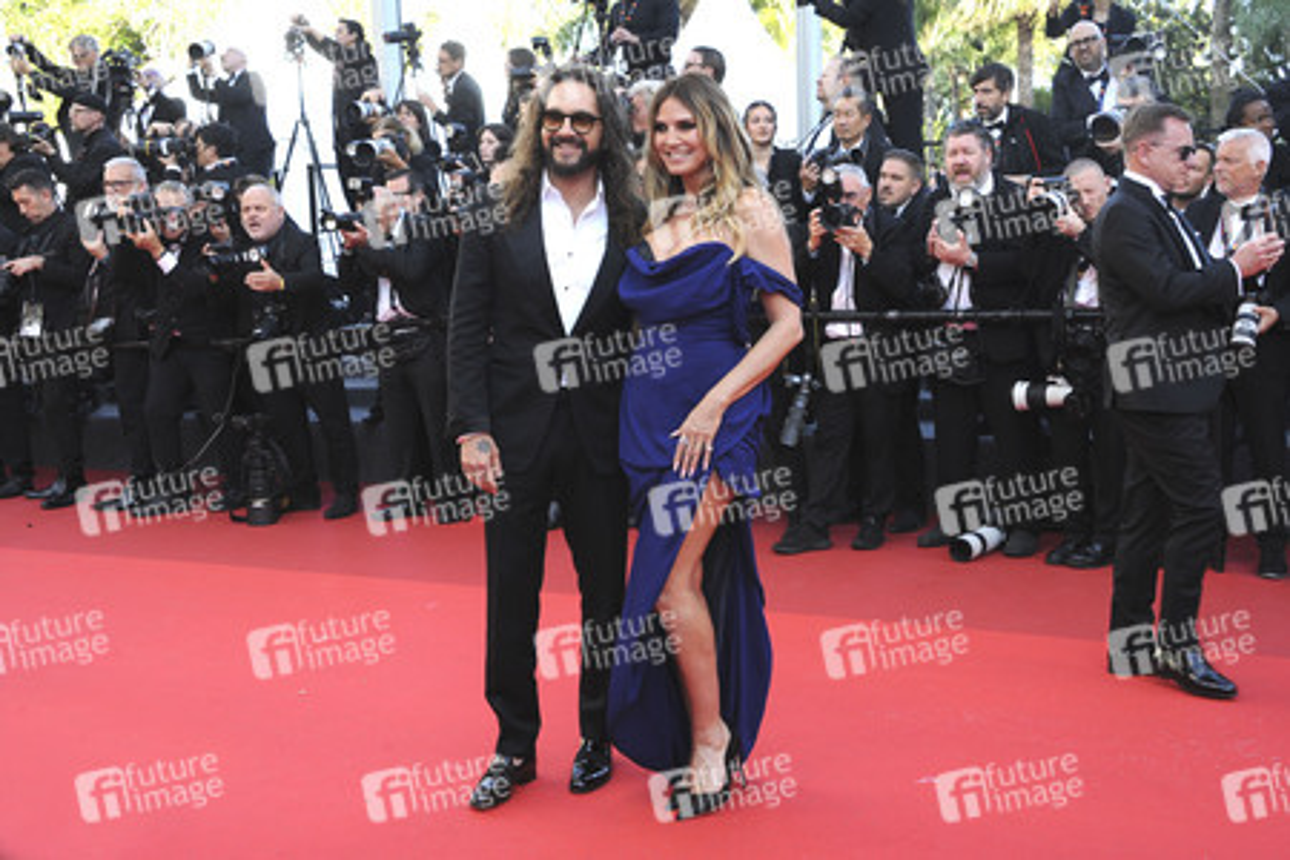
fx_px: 1433
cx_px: 645
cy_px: 430
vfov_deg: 33.4
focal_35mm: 40
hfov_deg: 48.5
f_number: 5.6
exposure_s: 1/250
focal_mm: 40
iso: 640
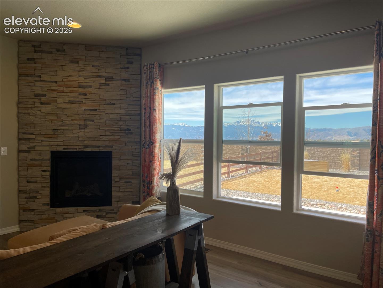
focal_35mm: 25
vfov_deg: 54.9
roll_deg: +0.1
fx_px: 277
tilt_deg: -1.8
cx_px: 192
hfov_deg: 69.4
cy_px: 144
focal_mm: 5.1
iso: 32
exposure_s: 1/813
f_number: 1.6
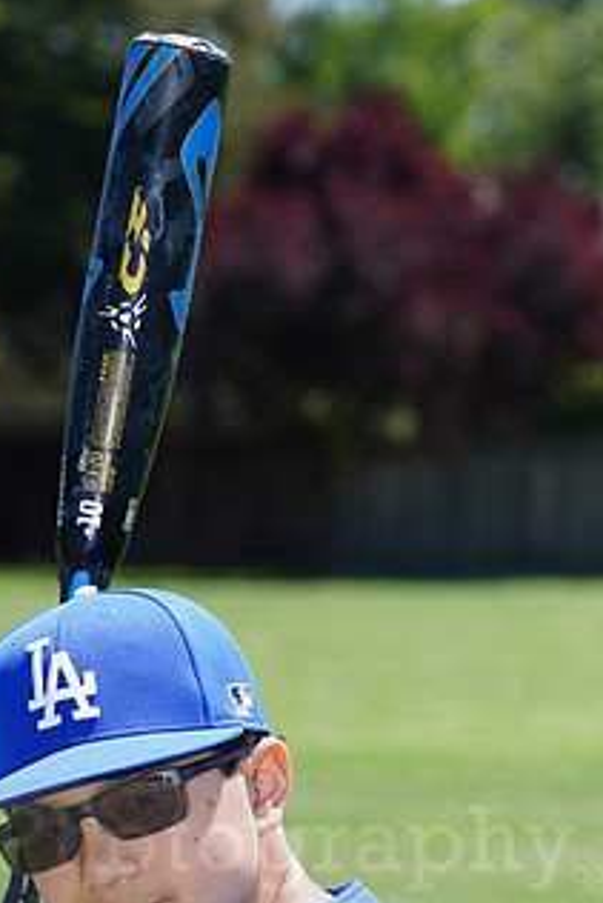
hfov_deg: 4.3
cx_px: 199
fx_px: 7980
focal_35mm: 318
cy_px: 820
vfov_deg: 6.5
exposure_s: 1/200
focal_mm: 173
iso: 200
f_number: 9
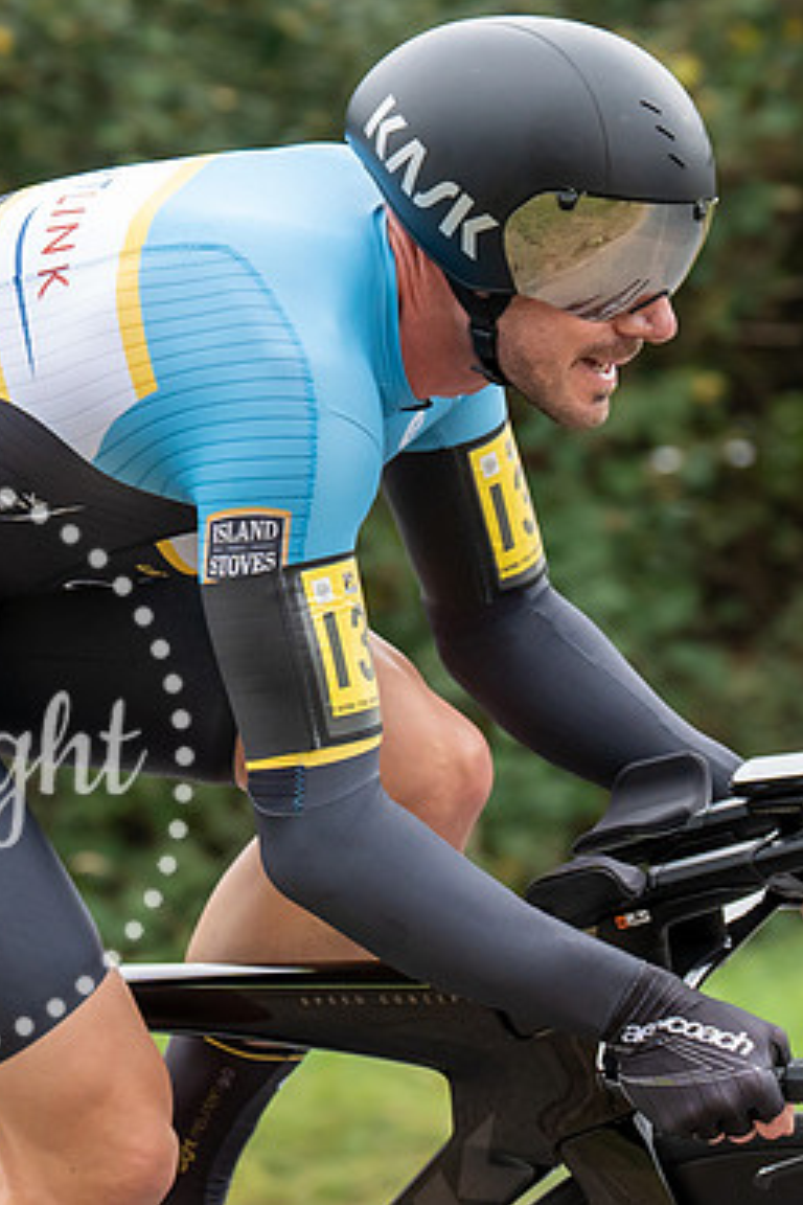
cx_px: -30
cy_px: 640
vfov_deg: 8.0
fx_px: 8665
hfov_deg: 5.3
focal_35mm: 259
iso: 1000
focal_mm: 88
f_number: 4
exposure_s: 1/1000
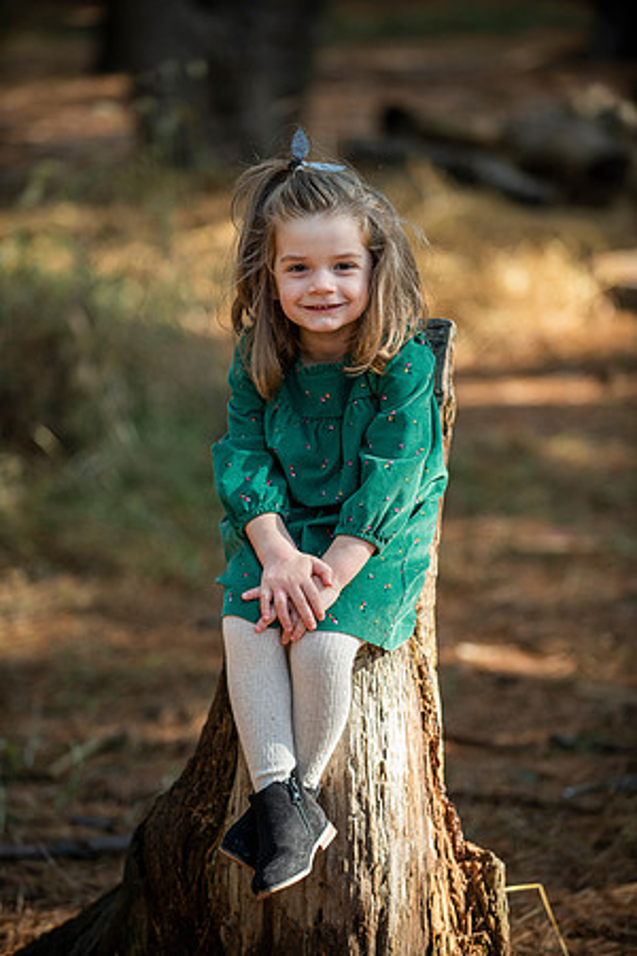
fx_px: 3450
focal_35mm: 130
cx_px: 318
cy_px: 478
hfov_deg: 10.5
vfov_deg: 15.8
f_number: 2.8
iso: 400
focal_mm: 130
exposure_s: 1/1000
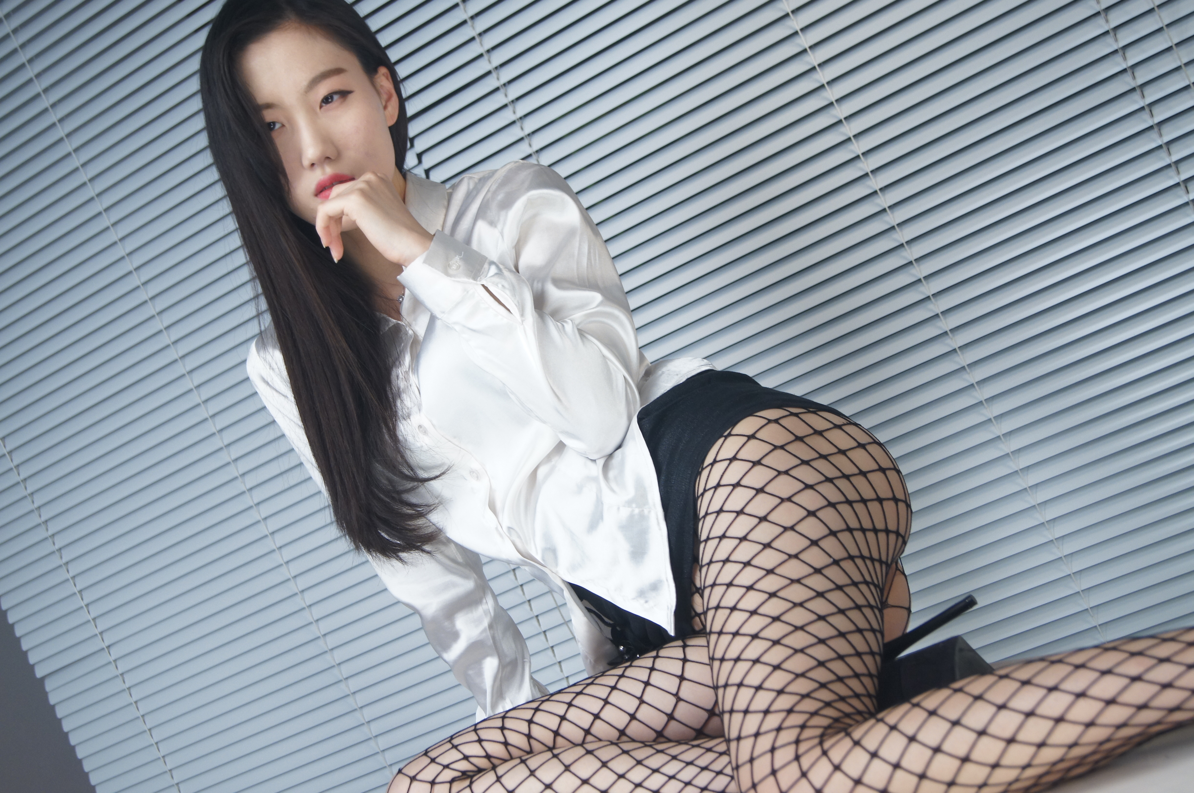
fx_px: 1988
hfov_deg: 33.4
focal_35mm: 60
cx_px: 597
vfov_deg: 22.6
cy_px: 396
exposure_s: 1/160
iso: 800
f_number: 5.6
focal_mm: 40
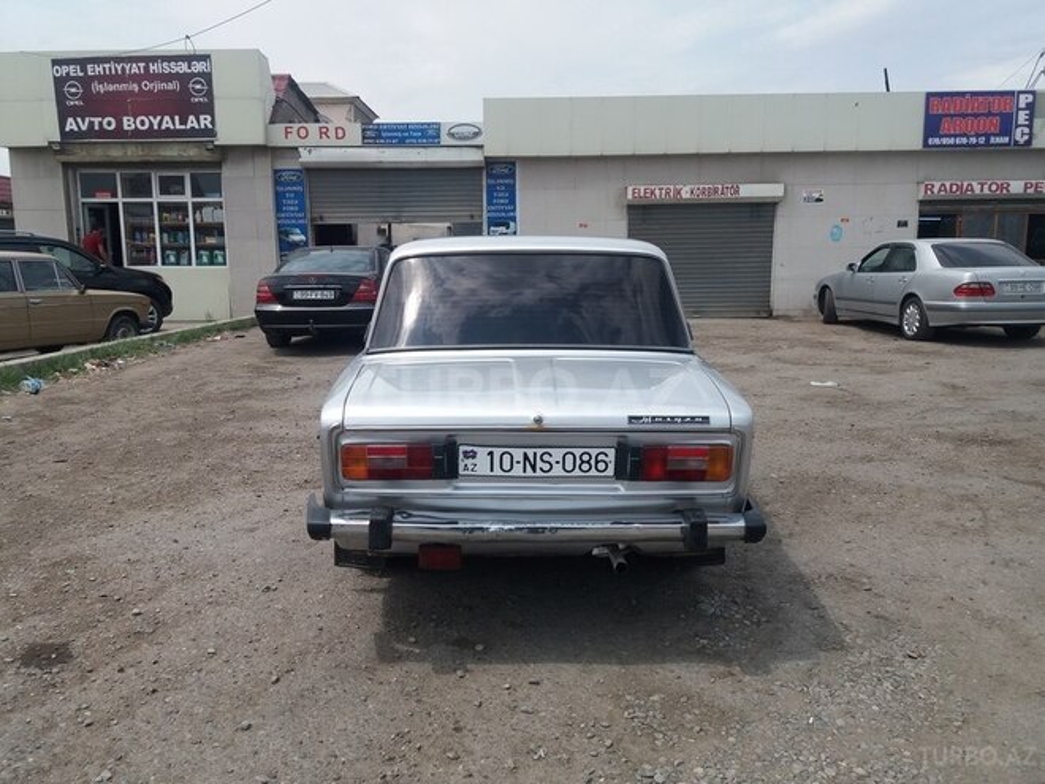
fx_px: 845
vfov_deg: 49.7
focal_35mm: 28
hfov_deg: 63.4
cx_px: 522
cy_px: 392
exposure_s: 1/1912
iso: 64
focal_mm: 3.7
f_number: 1.9
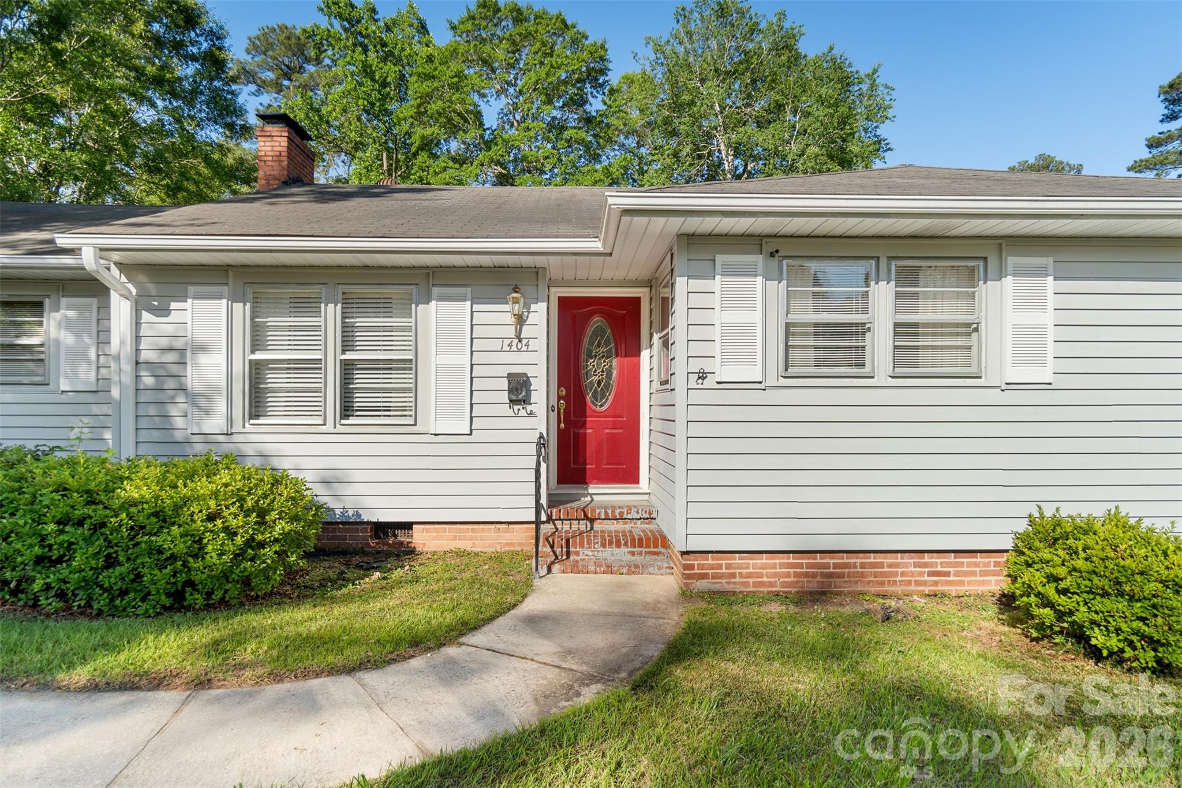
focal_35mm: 20
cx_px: 591
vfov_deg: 63.2
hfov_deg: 85.4
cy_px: 394
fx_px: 640
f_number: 4.5
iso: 100
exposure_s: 1/640
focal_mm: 13
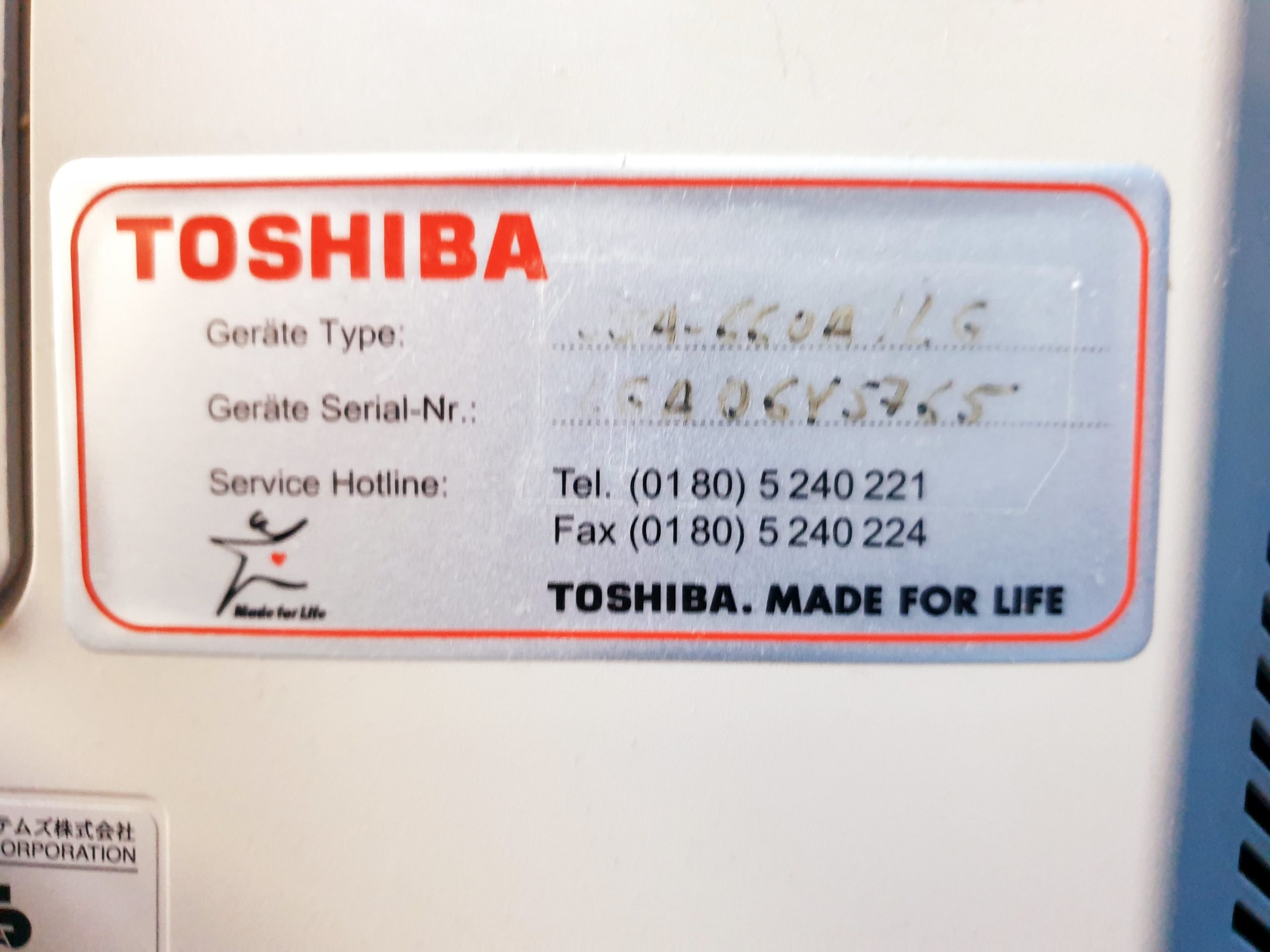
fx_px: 954
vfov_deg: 53.1
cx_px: 635
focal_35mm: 26
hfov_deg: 67.3
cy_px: 476
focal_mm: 4.3
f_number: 1.5
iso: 320
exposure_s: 1/50
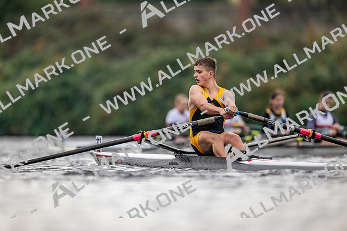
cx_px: 174
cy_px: 116
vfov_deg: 2.3
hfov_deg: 3.4
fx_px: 5784
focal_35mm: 600
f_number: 4
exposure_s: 1/2500
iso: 1800
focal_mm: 600
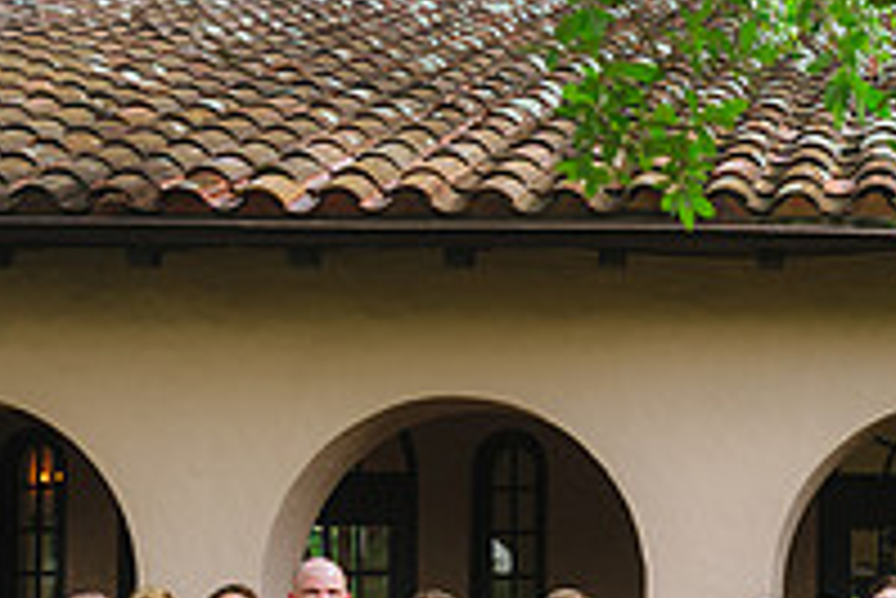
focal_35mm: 70
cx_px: 968
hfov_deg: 26.7
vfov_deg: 18.9
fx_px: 1743
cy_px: 614
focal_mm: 24
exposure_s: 1/320
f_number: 3.5
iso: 250
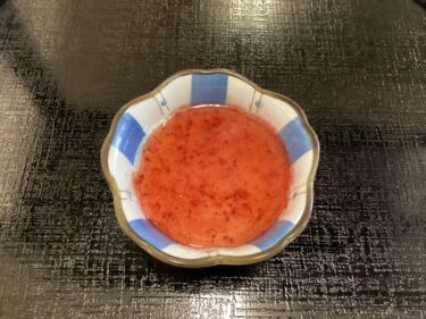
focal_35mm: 31
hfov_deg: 58.4
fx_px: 381
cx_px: 213
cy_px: 160
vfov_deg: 45.4
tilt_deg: -65.0
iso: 500
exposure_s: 1/30
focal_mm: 3.3
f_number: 2.4
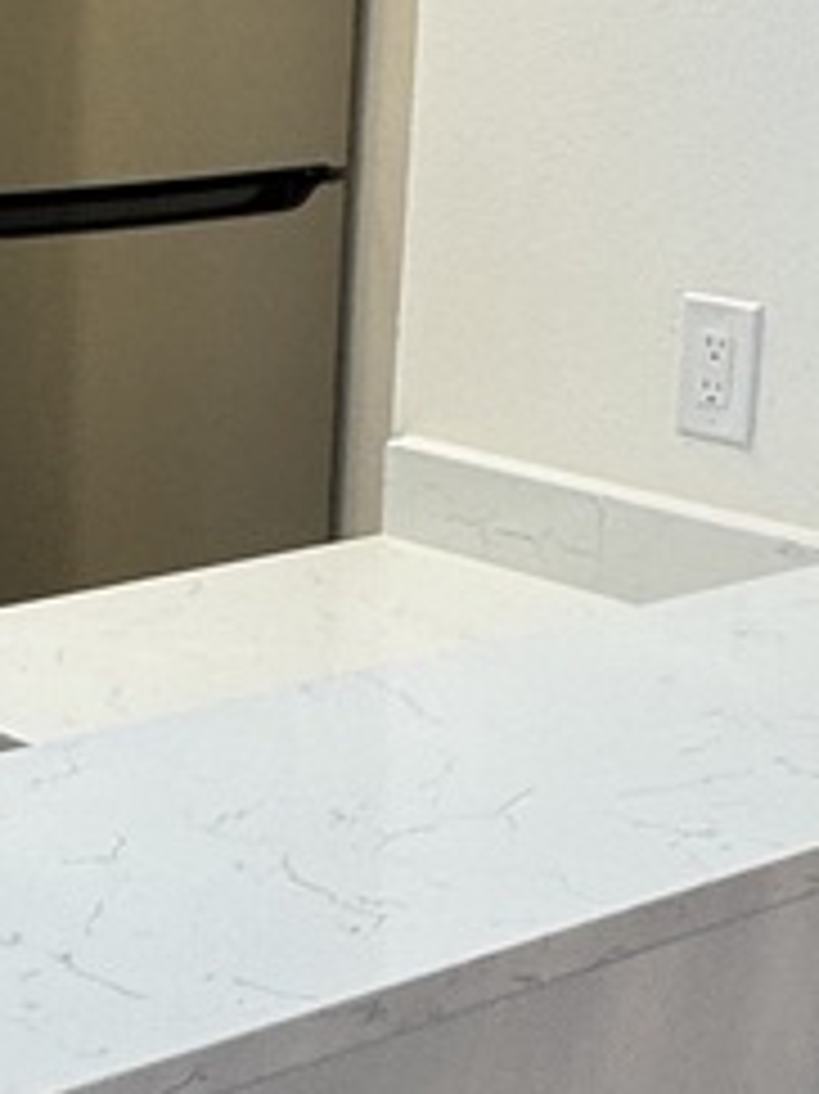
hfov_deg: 16.8
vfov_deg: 23.5
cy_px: 455
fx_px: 2621
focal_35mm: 83
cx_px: -243
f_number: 2.2
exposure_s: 1/120
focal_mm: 2.22
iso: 125
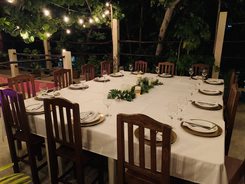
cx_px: 122
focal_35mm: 26
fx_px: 184
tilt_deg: -13.6
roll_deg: -0.2
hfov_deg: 67.3
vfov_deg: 53.1
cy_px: 92
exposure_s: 1/24
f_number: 1.8
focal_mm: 4.25
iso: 800
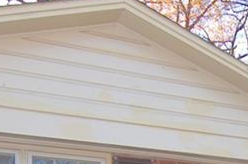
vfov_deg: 16.1
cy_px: 275
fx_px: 509
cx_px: 246
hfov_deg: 26.0
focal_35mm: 74
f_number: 5.6
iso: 400
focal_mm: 12
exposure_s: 1/125
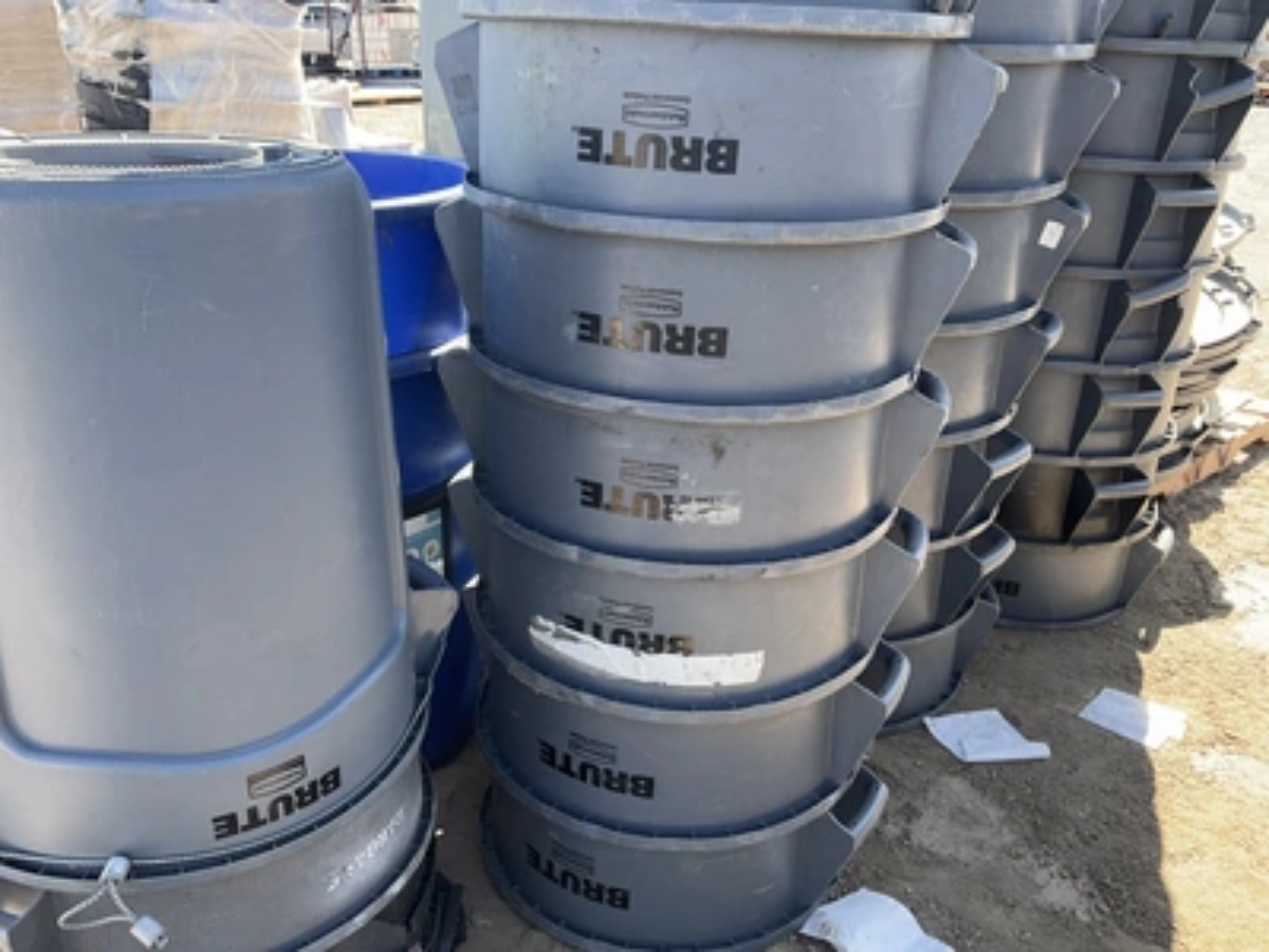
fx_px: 1063
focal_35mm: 29
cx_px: 634
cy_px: 476
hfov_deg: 61.7
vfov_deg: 48.2
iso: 25
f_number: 1.8
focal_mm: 3
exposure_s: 1/208
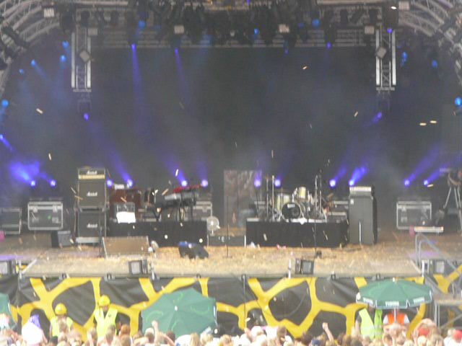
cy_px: 173
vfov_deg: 10.1
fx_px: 1962
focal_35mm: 147
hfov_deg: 13.4
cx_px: 231
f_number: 8
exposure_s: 1/80
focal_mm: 24.6
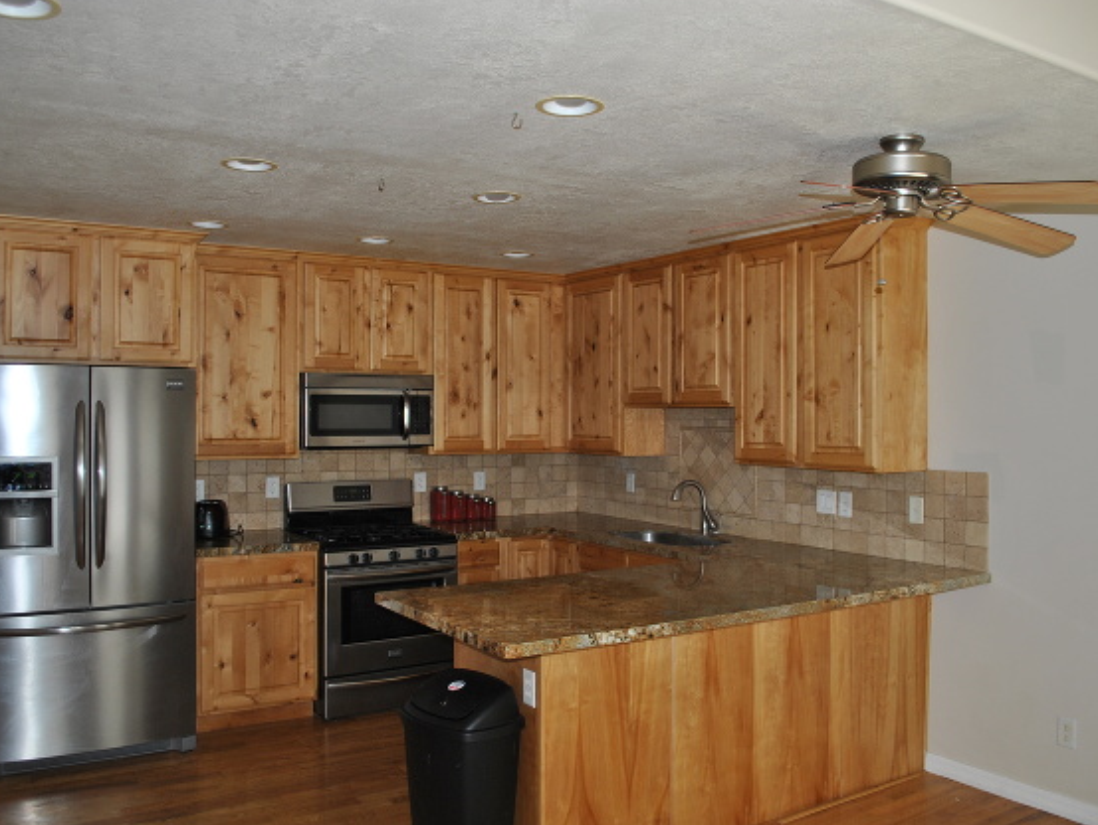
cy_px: 412
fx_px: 952
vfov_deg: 46.8
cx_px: 545
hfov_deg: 59.9
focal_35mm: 30
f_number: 3.5
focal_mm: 18
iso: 200
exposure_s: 1/60
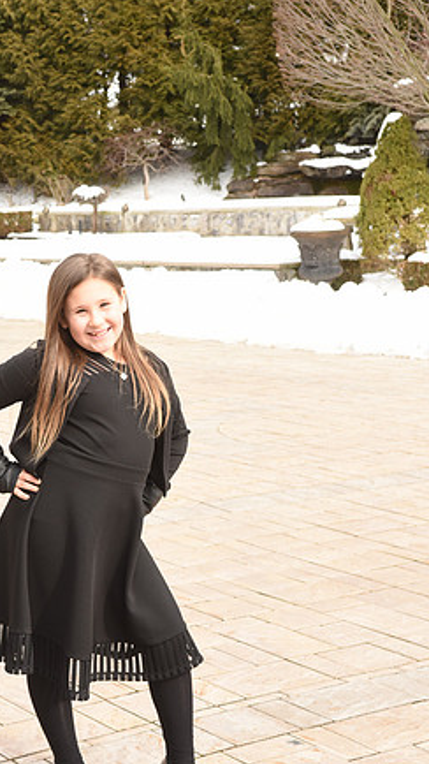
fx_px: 1558
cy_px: 387
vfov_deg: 27.5
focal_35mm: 77
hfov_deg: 15.6
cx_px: 96
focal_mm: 55
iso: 500
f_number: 10
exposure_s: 1/200
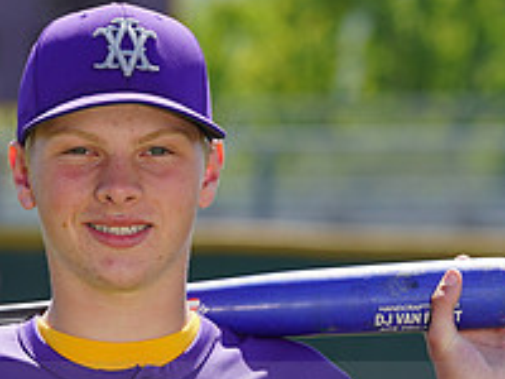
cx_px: 83
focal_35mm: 637
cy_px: 394
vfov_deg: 2.3
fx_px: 9293
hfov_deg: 3.1
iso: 100
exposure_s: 1/250
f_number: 8
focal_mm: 229
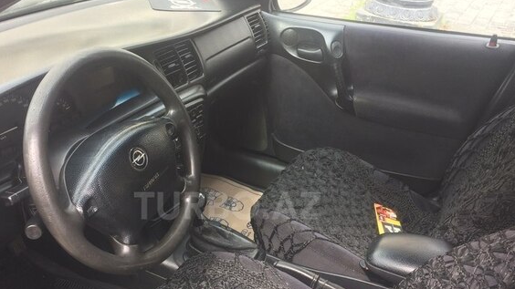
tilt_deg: -34.7
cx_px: 227
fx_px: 505
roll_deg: -3.8
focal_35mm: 37
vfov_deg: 31.6
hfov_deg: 53.9
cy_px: 206
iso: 40
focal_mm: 4.15
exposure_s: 1/100
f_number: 2.2
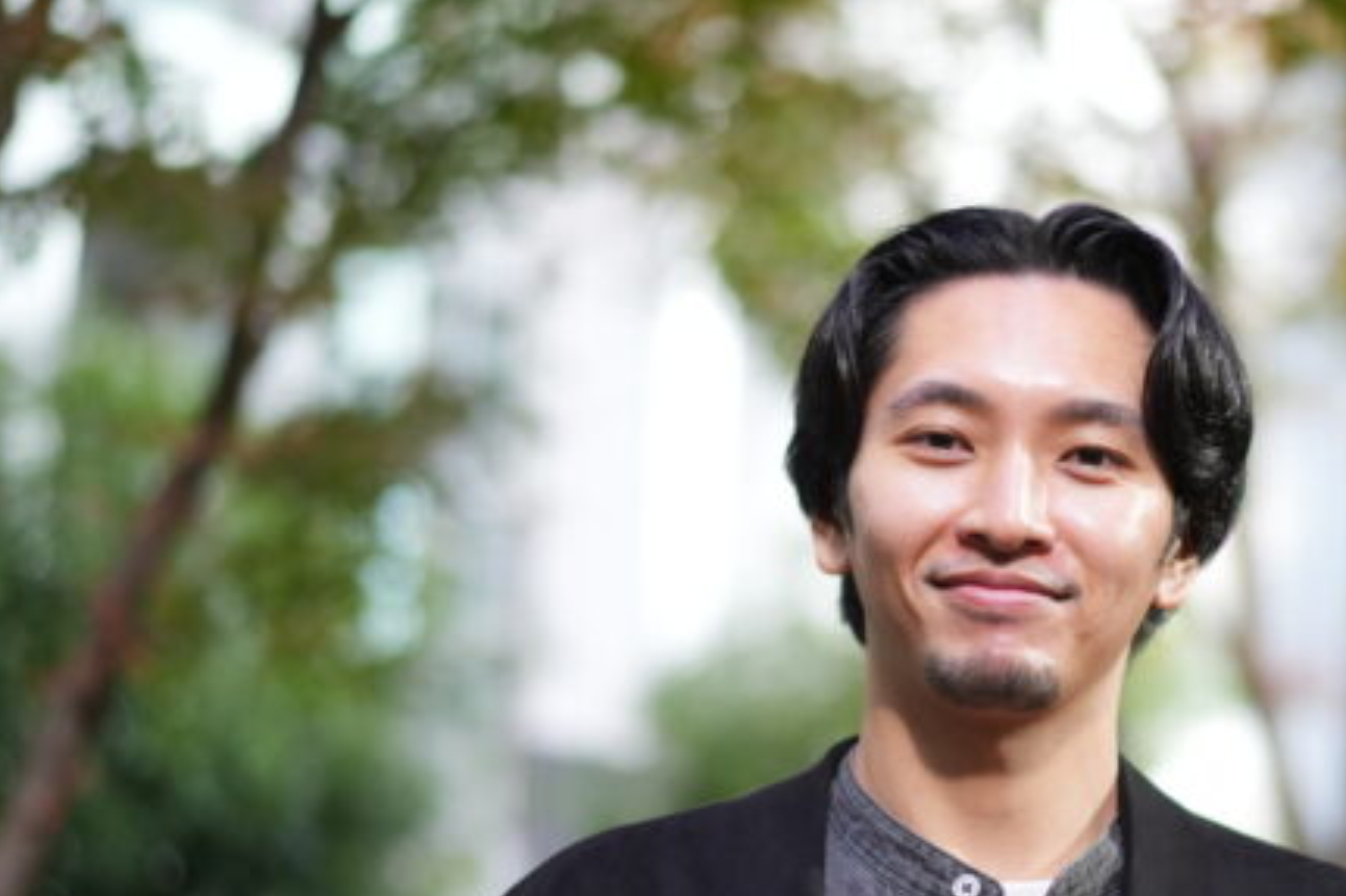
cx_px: 974
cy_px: 609
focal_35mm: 98
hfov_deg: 20.7
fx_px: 3663
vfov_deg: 13.9
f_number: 1.8
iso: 800
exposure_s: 1/125
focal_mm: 55
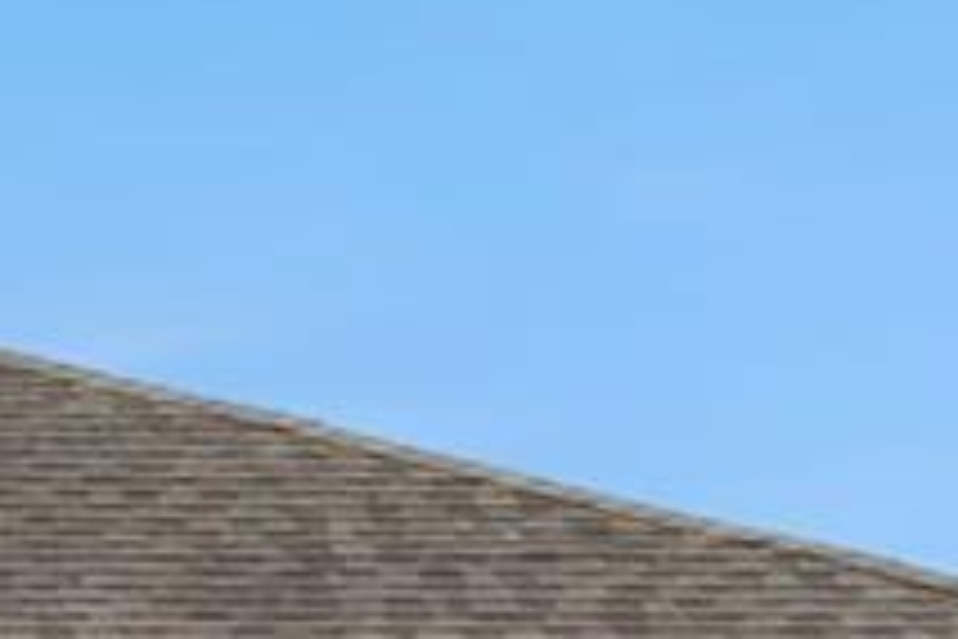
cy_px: 1287
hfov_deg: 8.1
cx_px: -661
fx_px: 6599
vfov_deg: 5.4
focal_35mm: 248
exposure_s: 1/2000
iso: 800
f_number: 10
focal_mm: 33
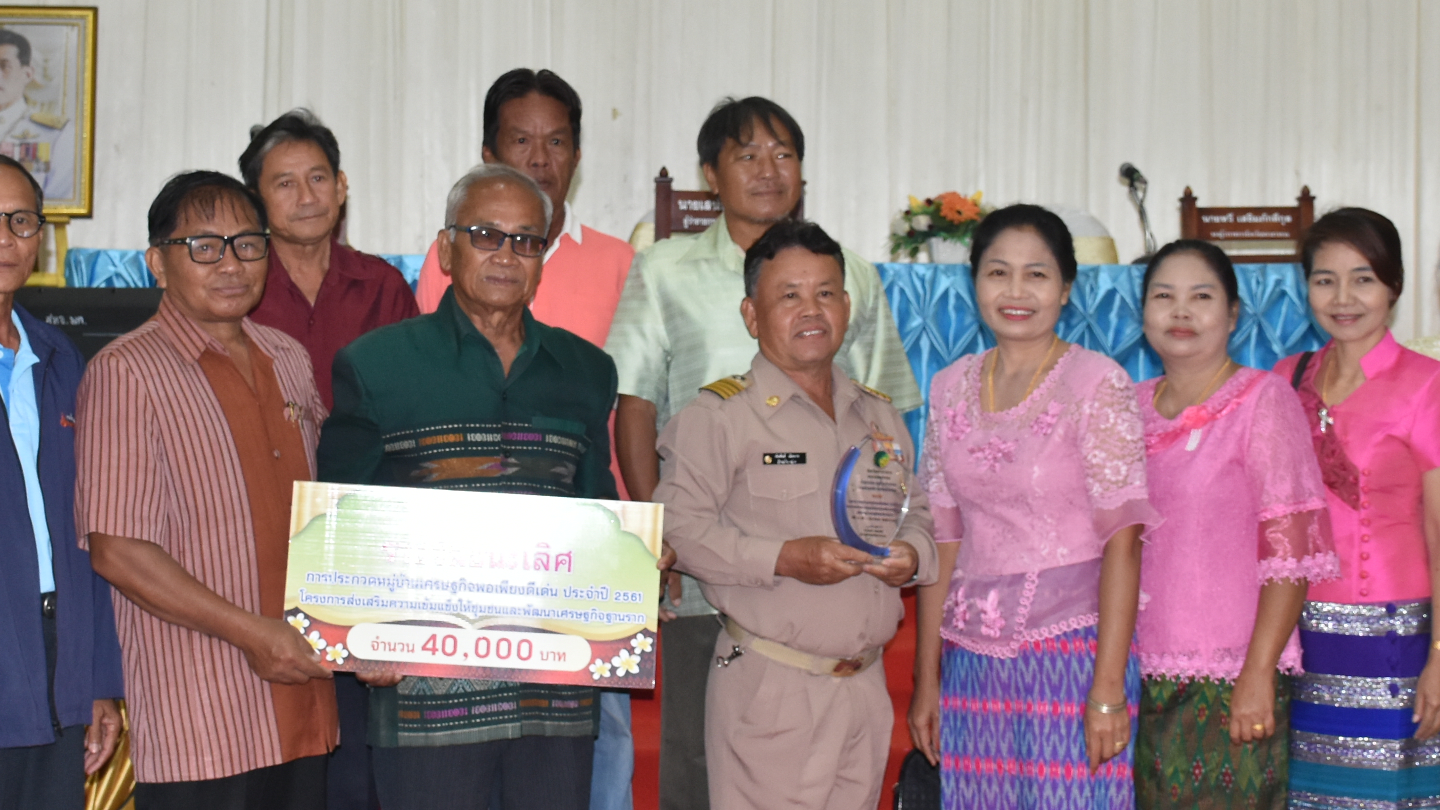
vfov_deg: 17.0
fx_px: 2712
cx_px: 694
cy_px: 323
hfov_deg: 29.7
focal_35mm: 71
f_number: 5
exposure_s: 1/60
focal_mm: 23
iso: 800
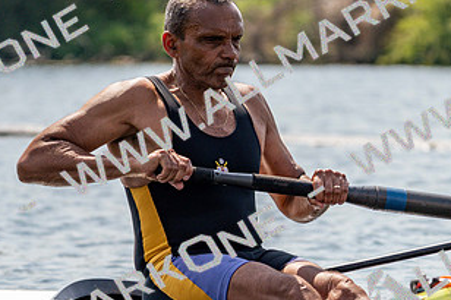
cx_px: 242
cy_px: 200
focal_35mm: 377
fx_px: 4720
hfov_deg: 5.5
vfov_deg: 3.6
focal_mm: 200
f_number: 5.6
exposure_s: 1/1600
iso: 200
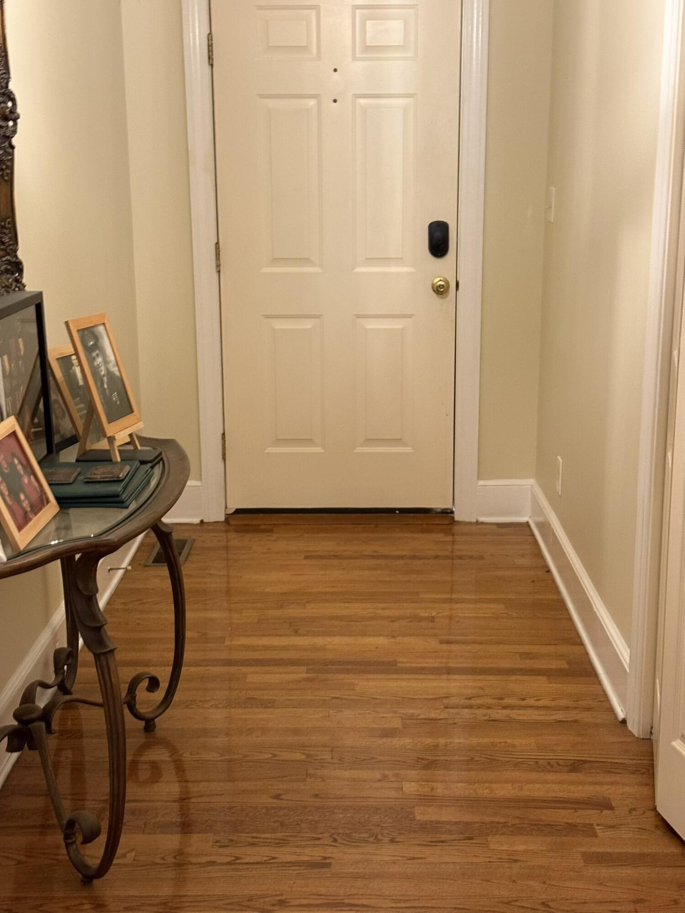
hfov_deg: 30.3
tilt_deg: -9.1
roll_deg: +1.2
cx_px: 342
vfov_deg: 39.7
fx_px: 1266
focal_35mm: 48
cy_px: 456
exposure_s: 1/40
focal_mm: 6.76
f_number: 1.78
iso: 250
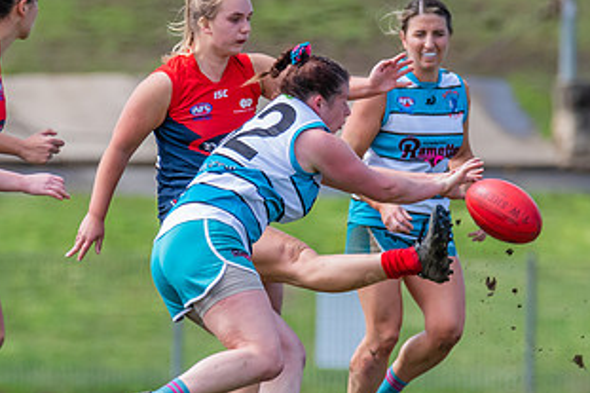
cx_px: 312
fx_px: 20786
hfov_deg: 1.6
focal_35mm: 1269
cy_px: 146
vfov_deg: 1.1
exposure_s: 1/1600
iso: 800
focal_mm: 460
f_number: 6.3
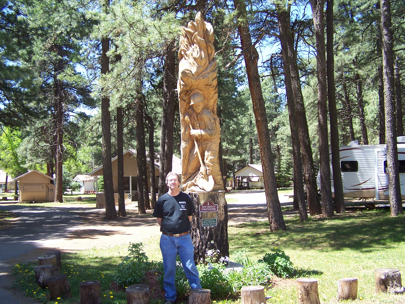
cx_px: 202
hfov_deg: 49.0
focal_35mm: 38
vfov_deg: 37.7
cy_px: 152
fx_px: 445
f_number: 2.8
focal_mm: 6.3
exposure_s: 1/250
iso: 80
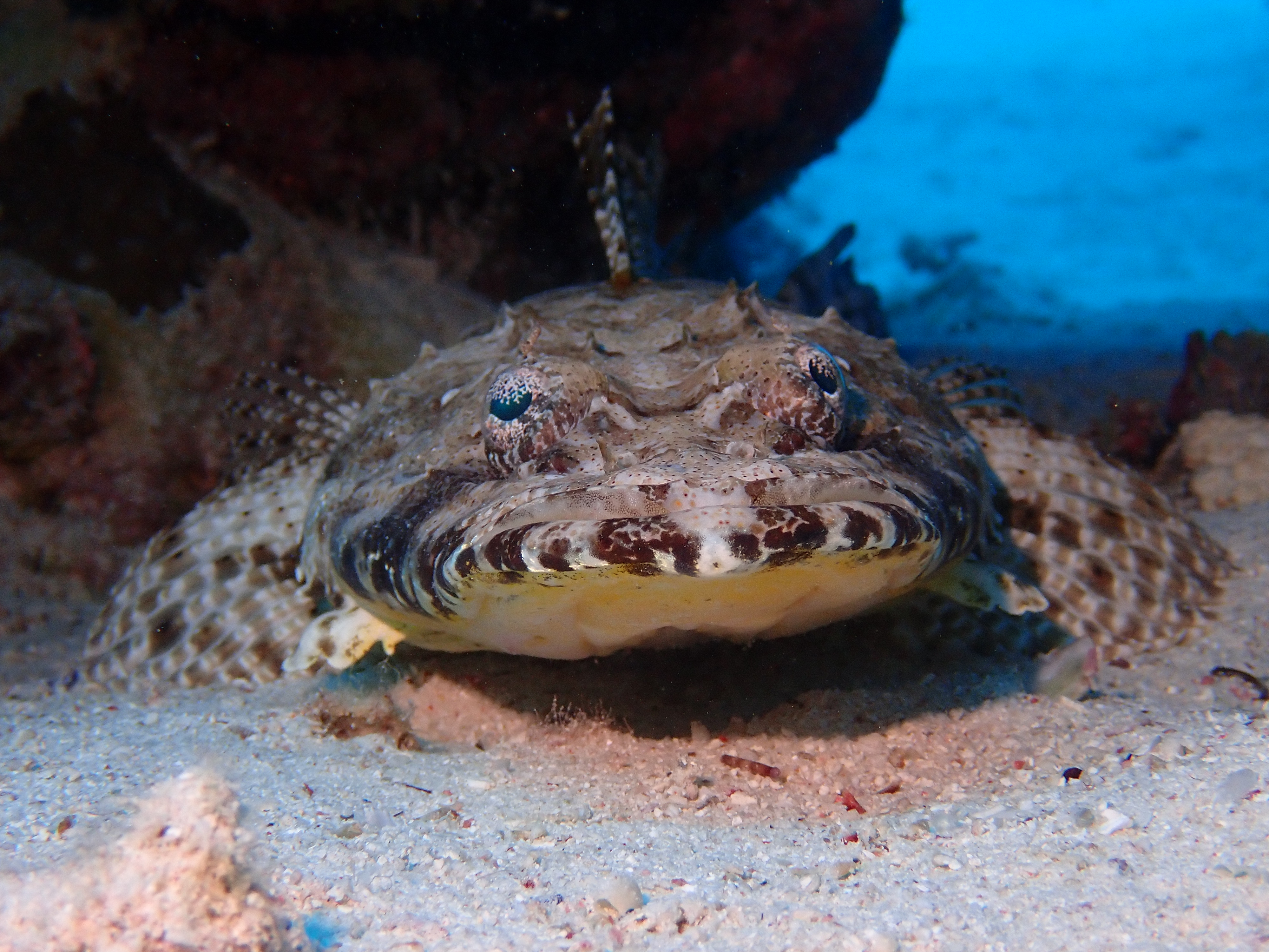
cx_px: 634
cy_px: 476
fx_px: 2603
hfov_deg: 27.4
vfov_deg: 20.7
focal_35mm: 71
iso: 200
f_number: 5.6
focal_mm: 12.73
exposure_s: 1/200
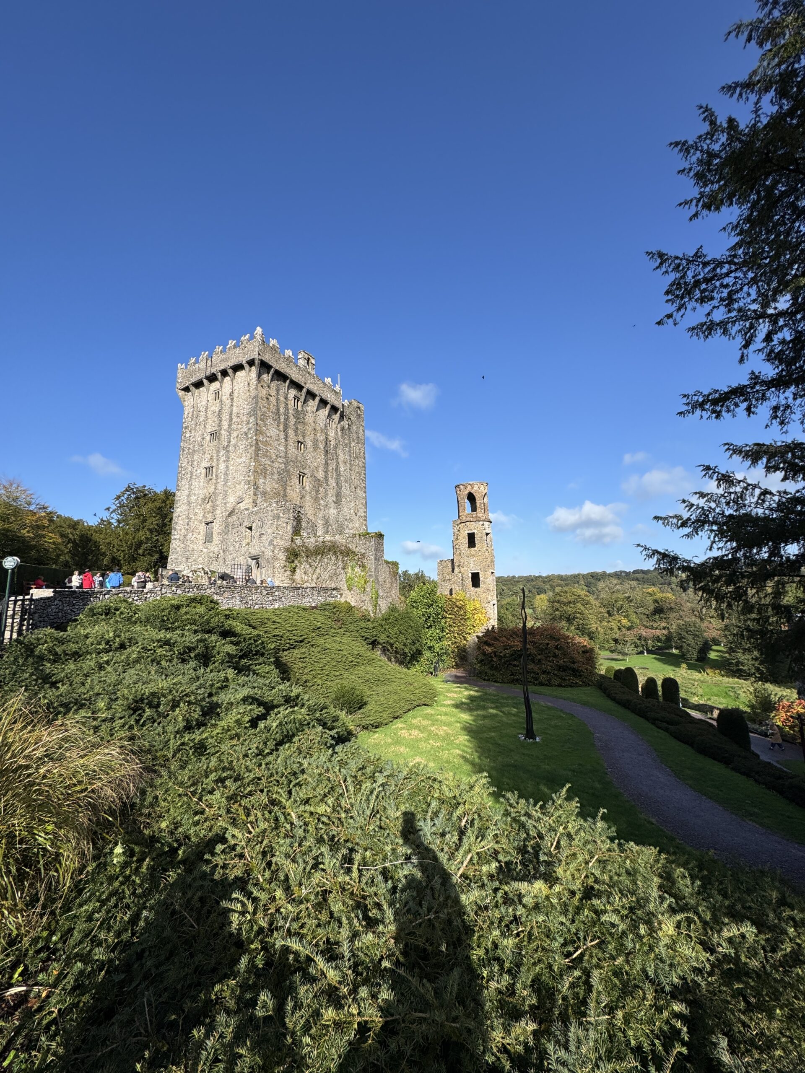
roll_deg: +1.1
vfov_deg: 102.1
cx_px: 402
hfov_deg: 85.7
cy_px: 536
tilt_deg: +8.6
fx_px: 434
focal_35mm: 14
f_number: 2.2
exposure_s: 1/1789
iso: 50
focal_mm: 2.22
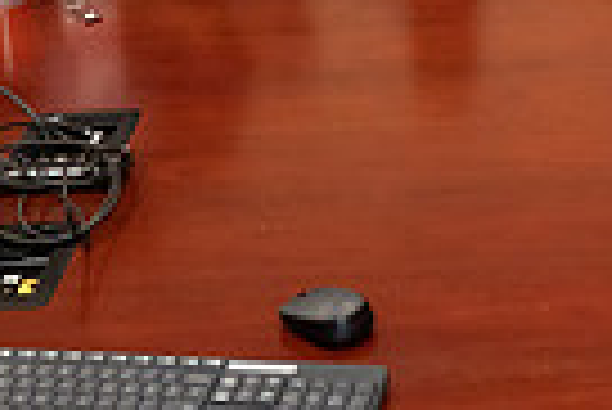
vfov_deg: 12.3
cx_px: 558
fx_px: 1736
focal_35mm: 102
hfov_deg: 19.6
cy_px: -333
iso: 6400
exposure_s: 1/160
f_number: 5
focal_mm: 24
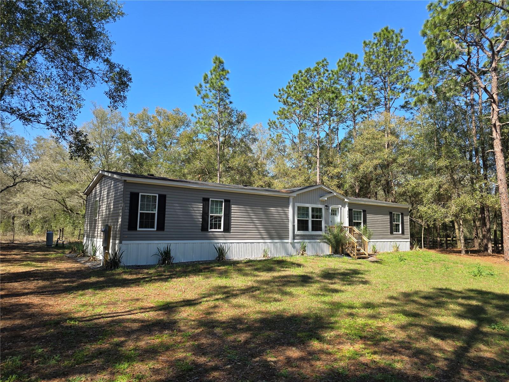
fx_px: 338
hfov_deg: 73.9
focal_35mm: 23
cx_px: 254
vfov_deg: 58.9
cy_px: 191
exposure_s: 1/370
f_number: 1.7
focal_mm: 6.3
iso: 12
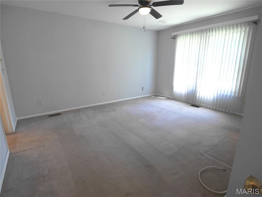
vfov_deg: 71.6
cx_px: 131
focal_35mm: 18
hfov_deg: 87.7
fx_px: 136
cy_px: 98
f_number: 4
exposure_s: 1/60
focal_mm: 9
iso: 320
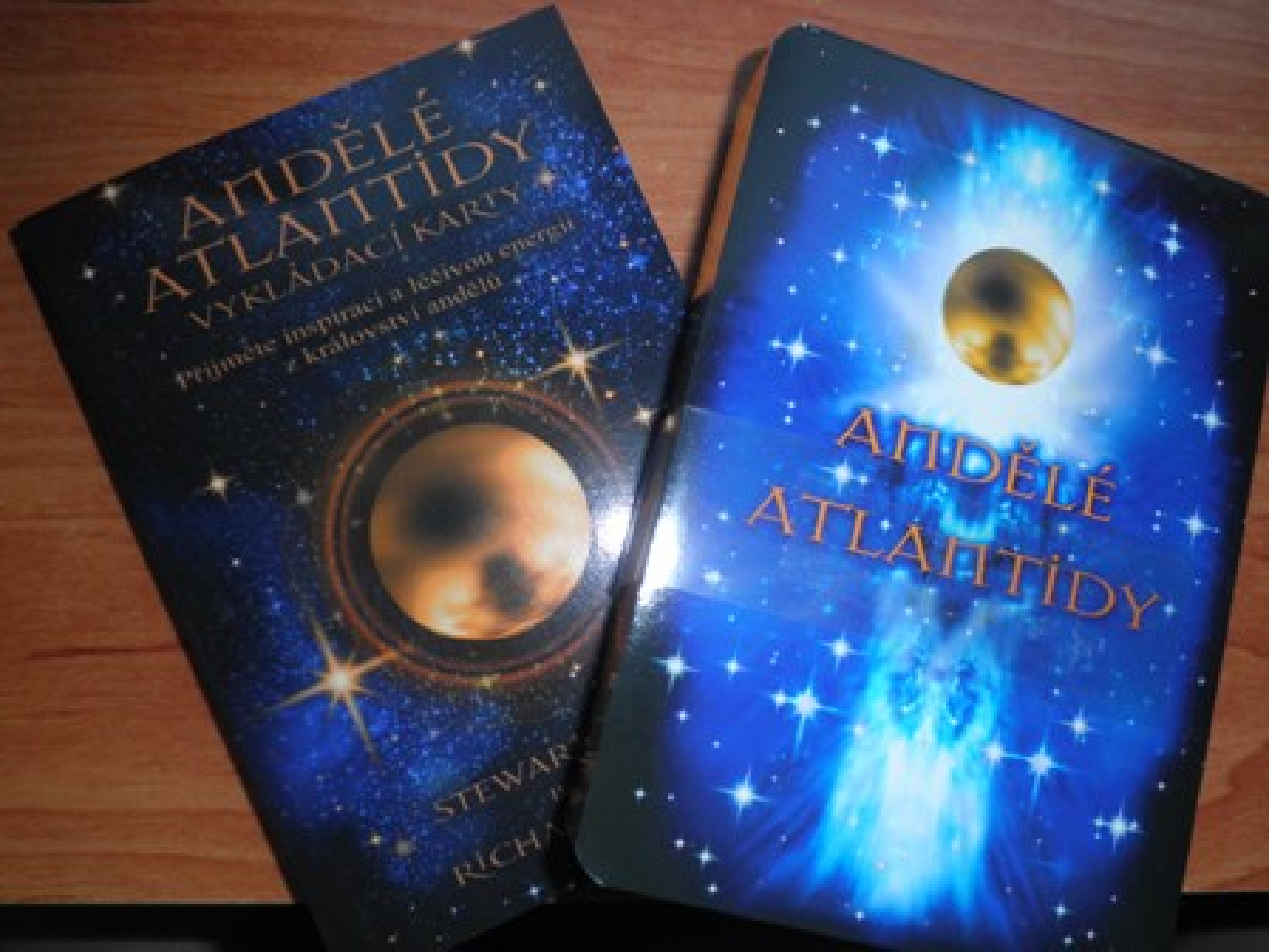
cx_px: 634
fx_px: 953
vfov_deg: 53.1
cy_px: 476
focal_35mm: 26
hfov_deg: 67.3
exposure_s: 1/30
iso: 64
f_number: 7.9
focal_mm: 4.7
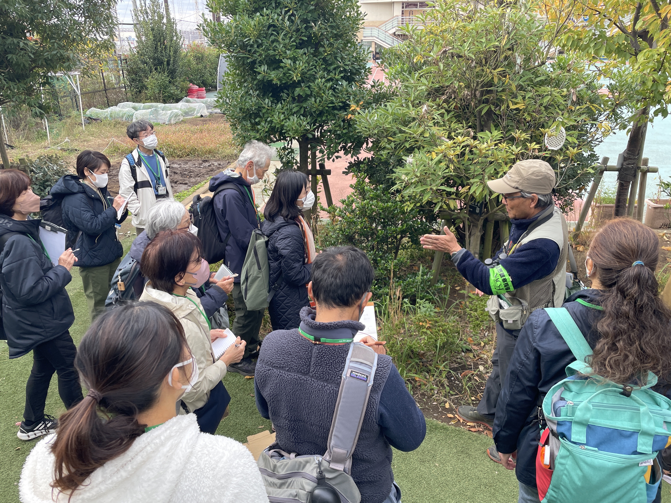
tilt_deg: -22.0
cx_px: 336
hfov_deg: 67.3
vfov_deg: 53.1
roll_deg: -0.1
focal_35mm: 26
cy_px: 252
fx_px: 504
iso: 32
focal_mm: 4.2
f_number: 1.6
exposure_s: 1/307
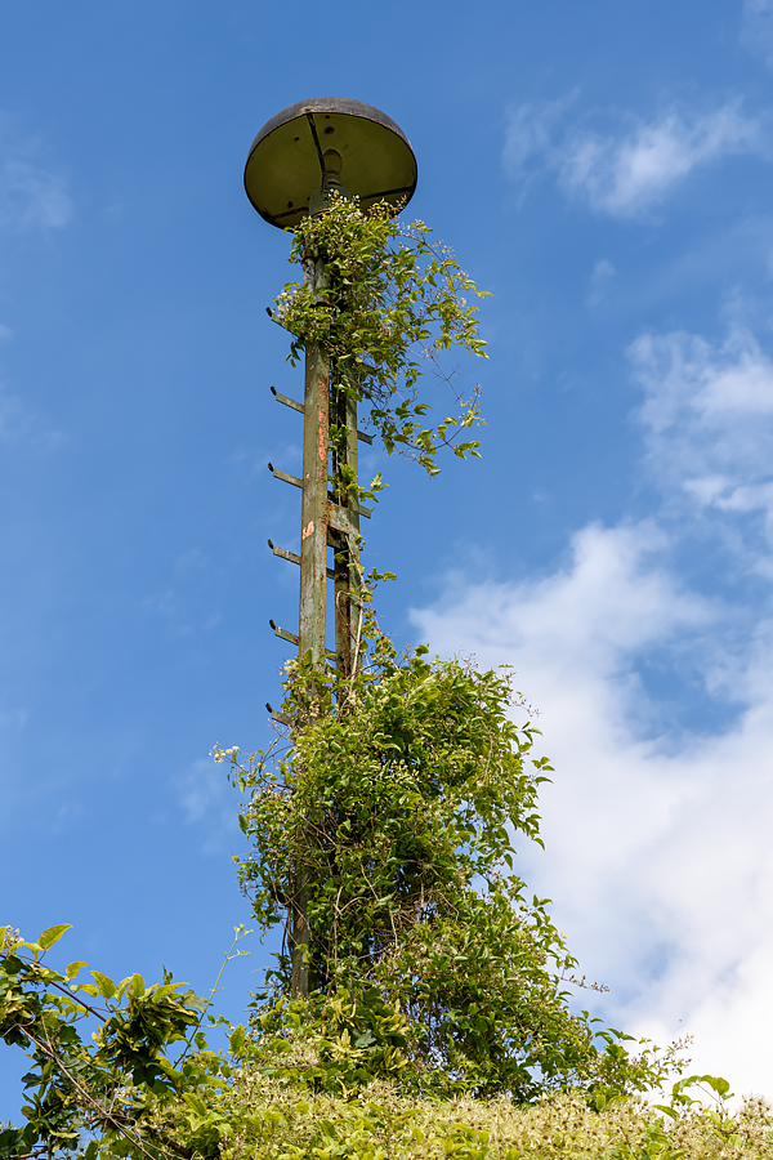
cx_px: 386
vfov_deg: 24.6
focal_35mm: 82
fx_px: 2657
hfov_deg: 16.6
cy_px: 580
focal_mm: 55
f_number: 8
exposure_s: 1/640
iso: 200
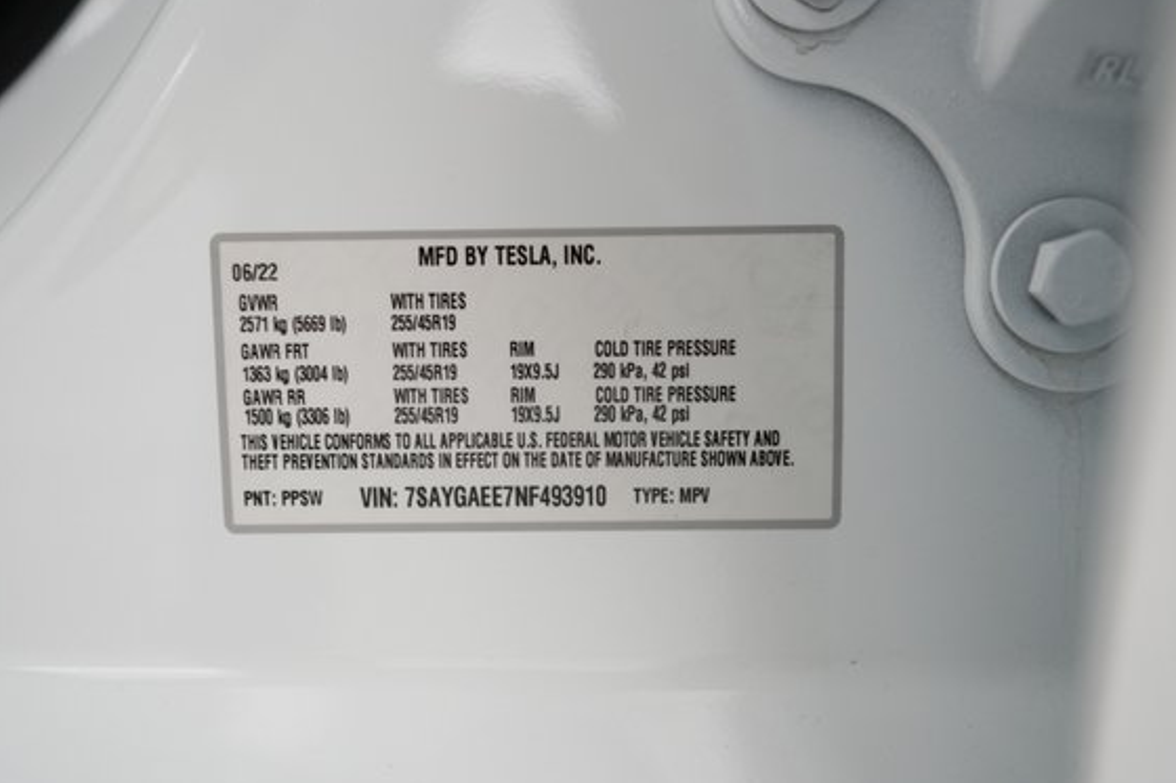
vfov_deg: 41.0
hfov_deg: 58.6
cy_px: 353
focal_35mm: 32
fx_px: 1045
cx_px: 527
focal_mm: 28
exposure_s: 1/80
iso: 1600
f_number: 2.8
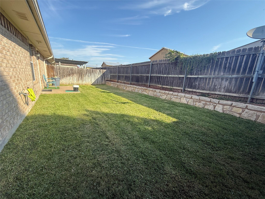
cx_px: 132
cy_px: 100
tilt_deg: -12.2
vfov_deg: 85.7
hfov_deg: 102.1
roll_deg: -2.9
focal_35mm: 14
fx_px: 107
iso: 50
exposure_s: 1/770
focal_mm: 2.22
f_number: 2.2
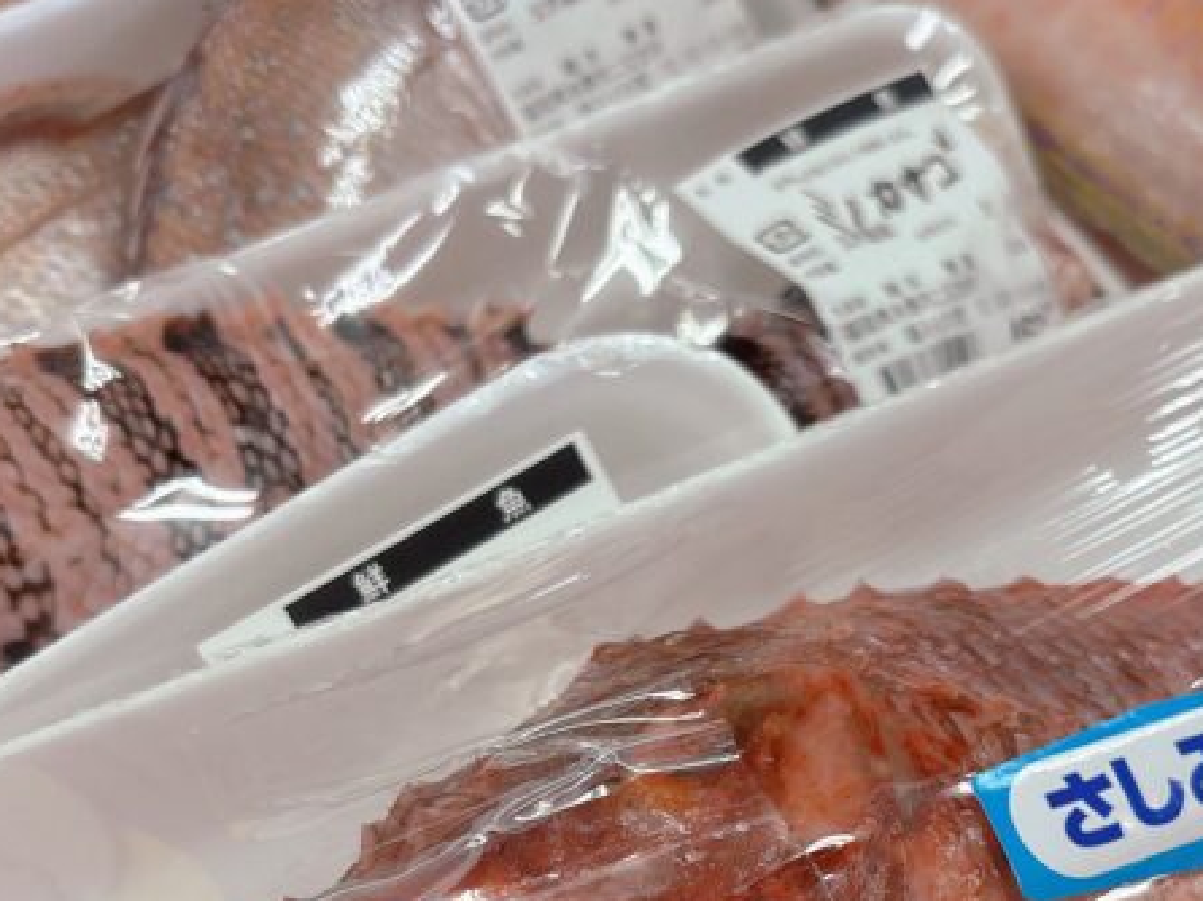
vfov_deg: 25.4
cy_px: 777
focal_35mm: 56
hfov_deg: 34.0
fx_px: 1945
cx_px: 806
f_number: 1.6
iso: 100
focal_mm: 5.96
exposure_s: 1/120
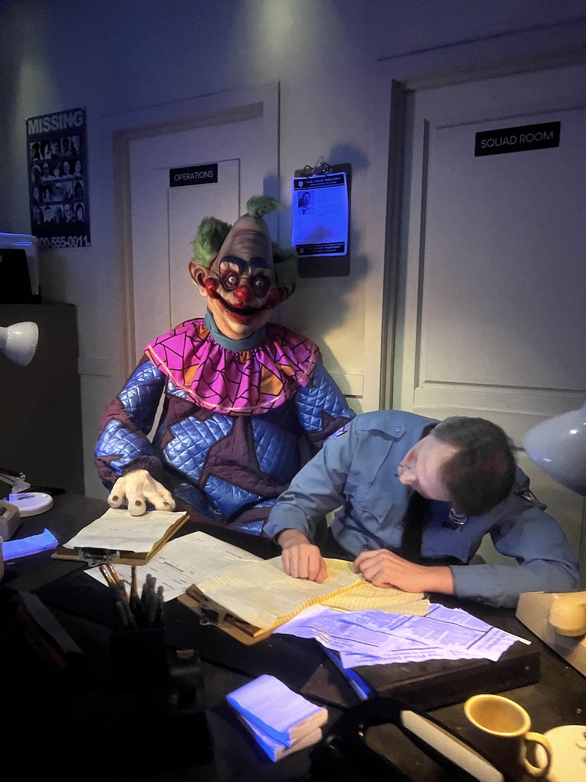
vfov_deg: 67.3
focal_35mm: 26
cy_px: 391
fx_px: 587
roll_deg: +0.1
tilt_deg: -6.5
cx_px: 293
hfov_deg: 53.1
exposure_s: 1/30
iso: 1000
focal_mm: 5.7
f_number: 1.5
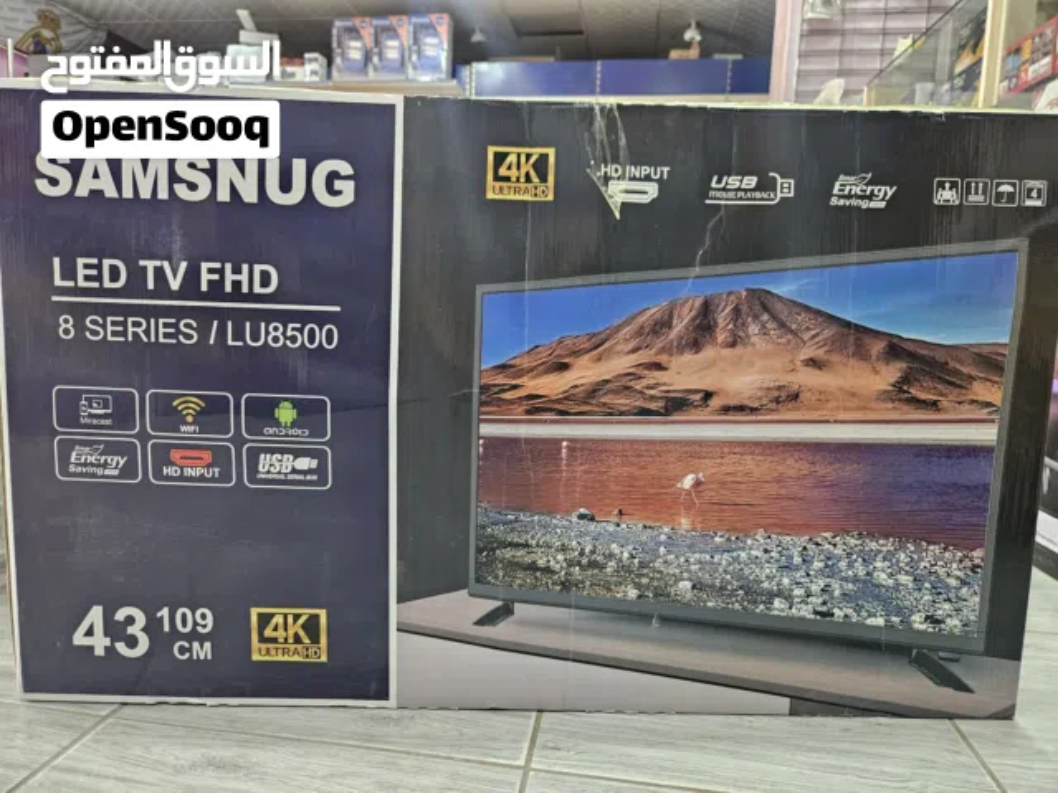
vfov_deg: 58.9
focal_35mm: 23
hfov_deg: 73.9
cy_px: 396
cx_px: 529
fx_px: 703
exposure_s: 1/200
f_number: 1.8
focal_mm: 5.4
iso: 500
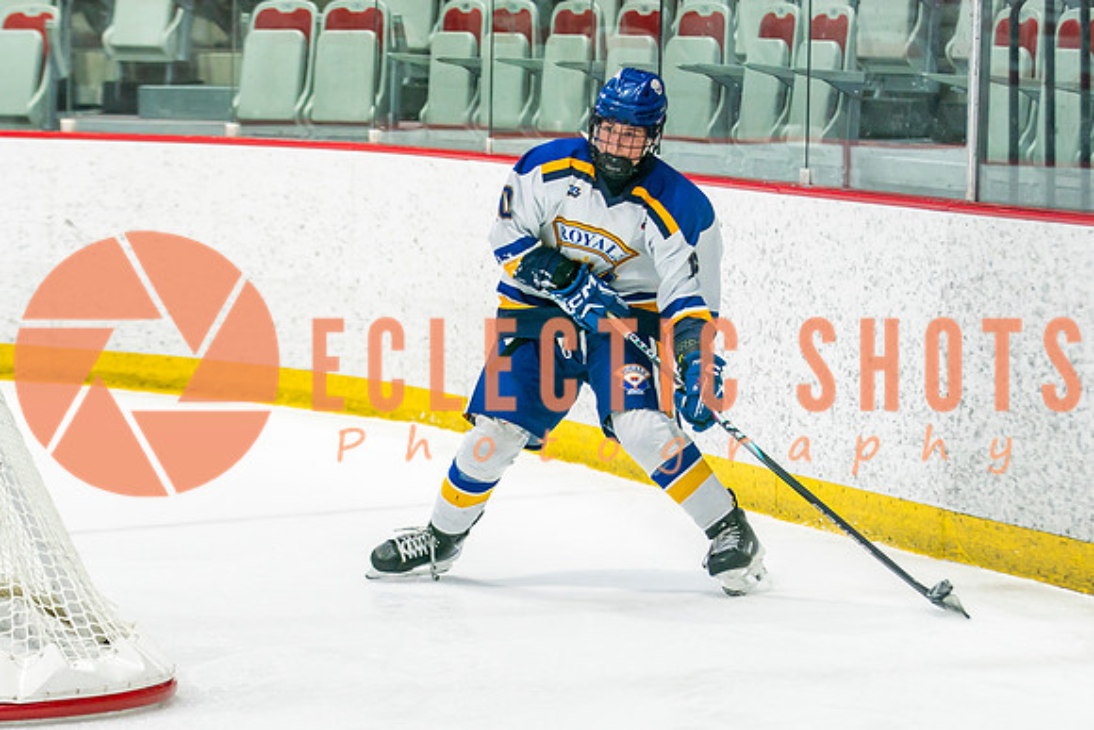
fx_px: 5956
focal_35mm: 196
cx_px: 466
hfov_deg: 10.5
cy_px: 351
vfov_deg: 7.0
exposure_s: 1/640
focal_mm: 105
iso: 500
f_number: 3.2
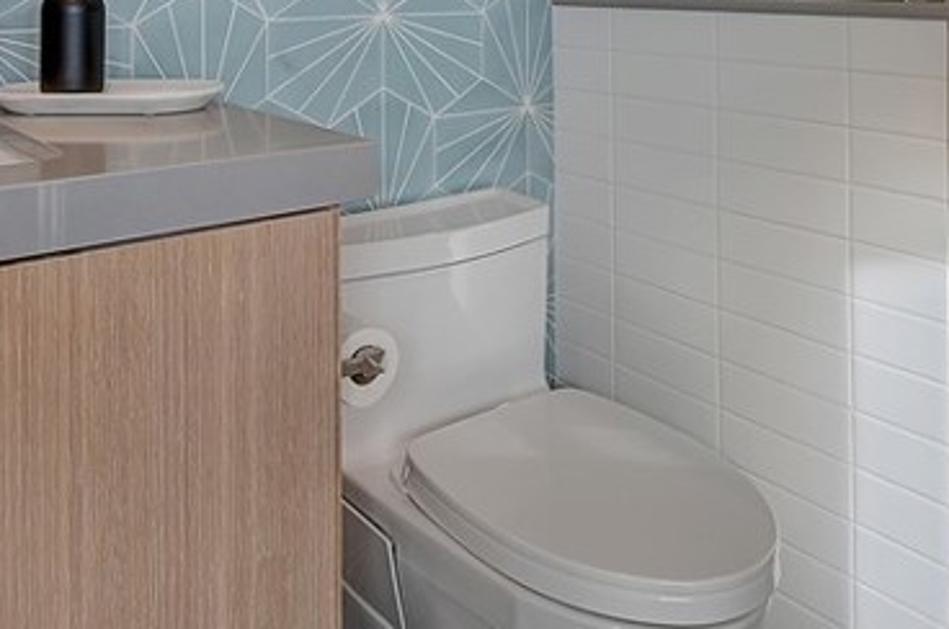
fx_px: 1026
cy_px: -40
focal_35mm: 39
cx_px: 467
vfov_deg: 30.9
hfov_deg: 49.6
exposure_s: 1/25
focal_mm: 14
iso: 250
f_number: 8
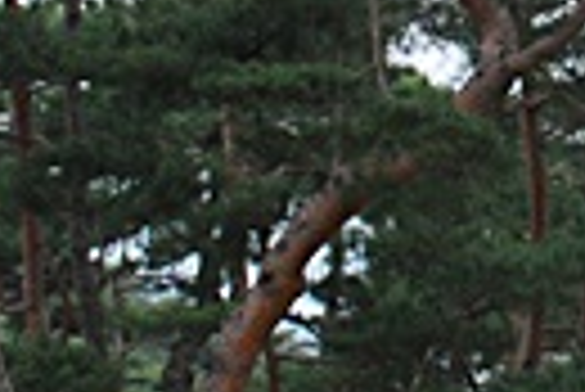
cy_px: -99
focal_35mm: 285
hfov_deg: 7.2
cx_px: 594
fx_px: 4637
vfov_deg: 4.8
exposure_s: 1/80
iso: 400
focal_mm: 31
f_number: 6.3
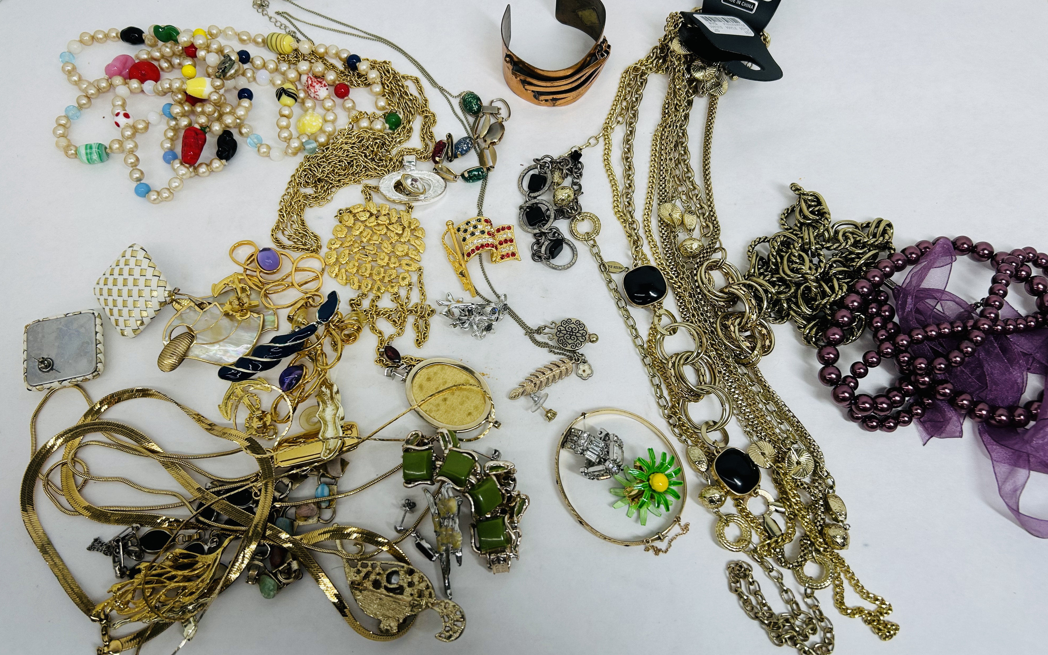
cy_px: 313
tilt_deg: -67.7
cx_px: 517
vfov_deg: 44.5
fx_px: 800
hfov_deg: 66.5
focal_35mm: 28
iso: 50
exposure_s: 1/388
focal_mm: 5.7
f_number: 1.5
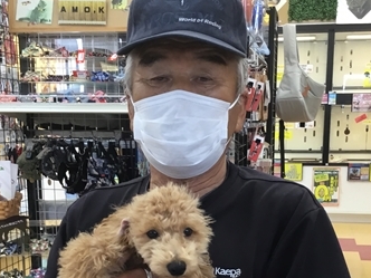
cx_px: 210
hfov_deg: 34.3
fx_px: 600
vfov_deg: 25.4
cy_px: 242
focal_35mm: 56
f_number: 2.4
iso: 50
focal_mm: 3.3
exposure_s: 1/30
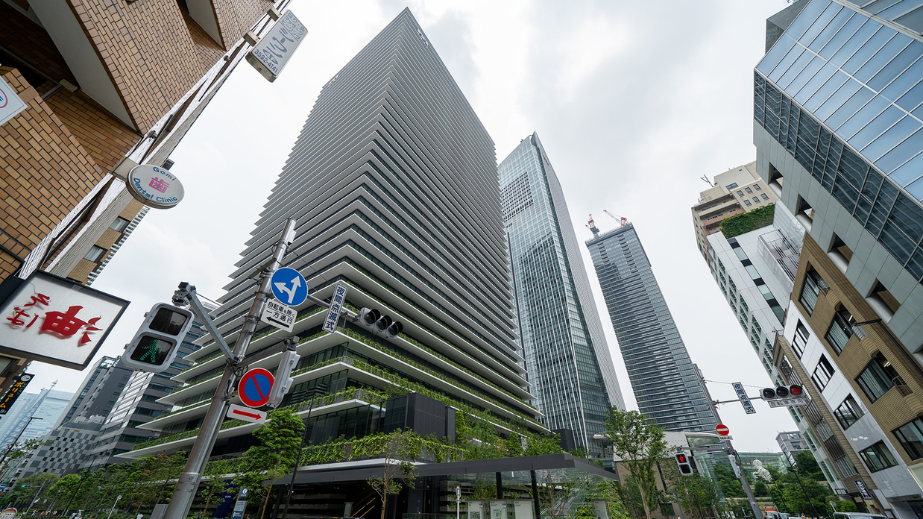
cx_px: 453
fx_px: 318
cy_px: 283
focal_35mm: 13
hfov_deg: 110.8
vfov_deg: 78.2
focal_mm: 12
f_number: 5
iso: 125
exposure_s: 1/640
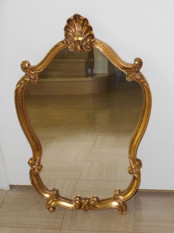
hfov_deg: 24.0
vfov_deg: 31.7
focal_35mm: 61
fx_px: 409
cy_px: 116
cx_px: 87
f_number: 4.4
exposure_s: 1/60
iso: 200
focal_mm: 10.9
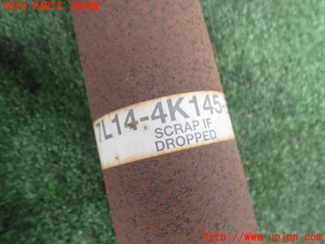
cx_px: 162
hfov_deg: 60.0
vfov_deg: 46.8
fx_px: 282
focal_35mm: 30
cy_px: 122
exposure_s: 1/160
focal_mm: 5.4
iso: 100
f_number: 2.3
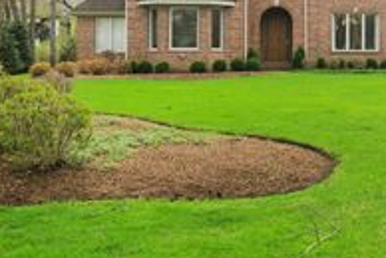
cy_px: 45
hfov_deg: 34.7
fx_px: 580
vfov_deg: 24.7
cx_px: 350
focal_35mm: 54
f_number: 8
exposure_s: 1/100
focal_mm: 14
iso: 200
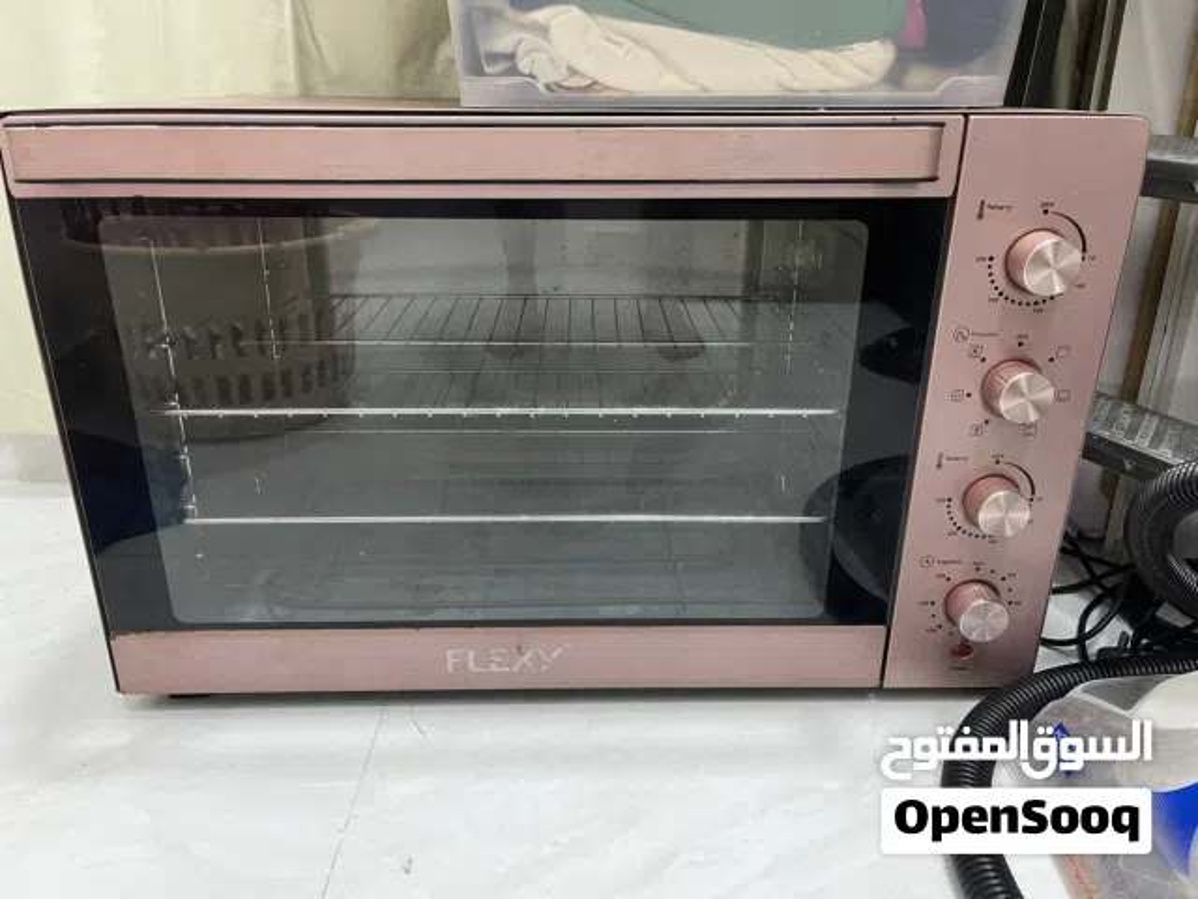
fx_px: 865
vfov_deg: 54.9
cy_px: 450
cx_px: 599
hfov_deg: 69.4
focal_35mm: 25
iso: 320
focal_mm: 5.1
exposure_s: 1/50
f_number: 1.6
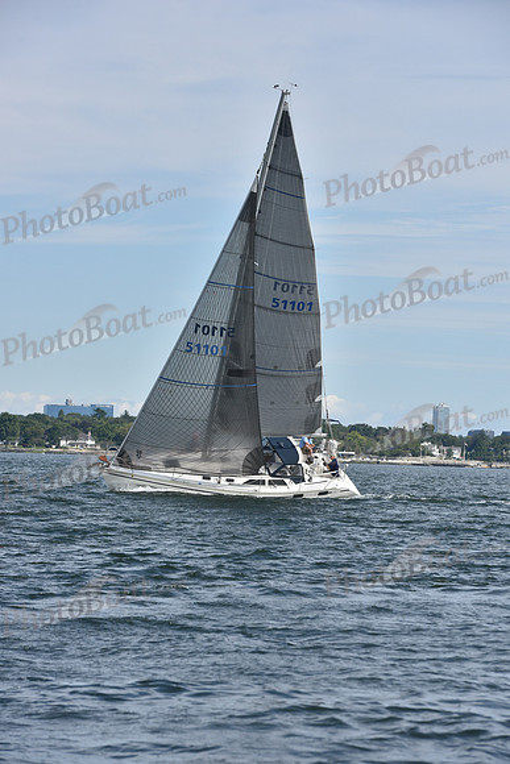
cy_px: 382
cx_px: 255
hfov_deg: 8.6
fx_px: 3398
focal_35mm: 160
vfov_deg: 12.8
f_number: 9
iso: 320
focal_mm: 160
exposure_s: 1/1000
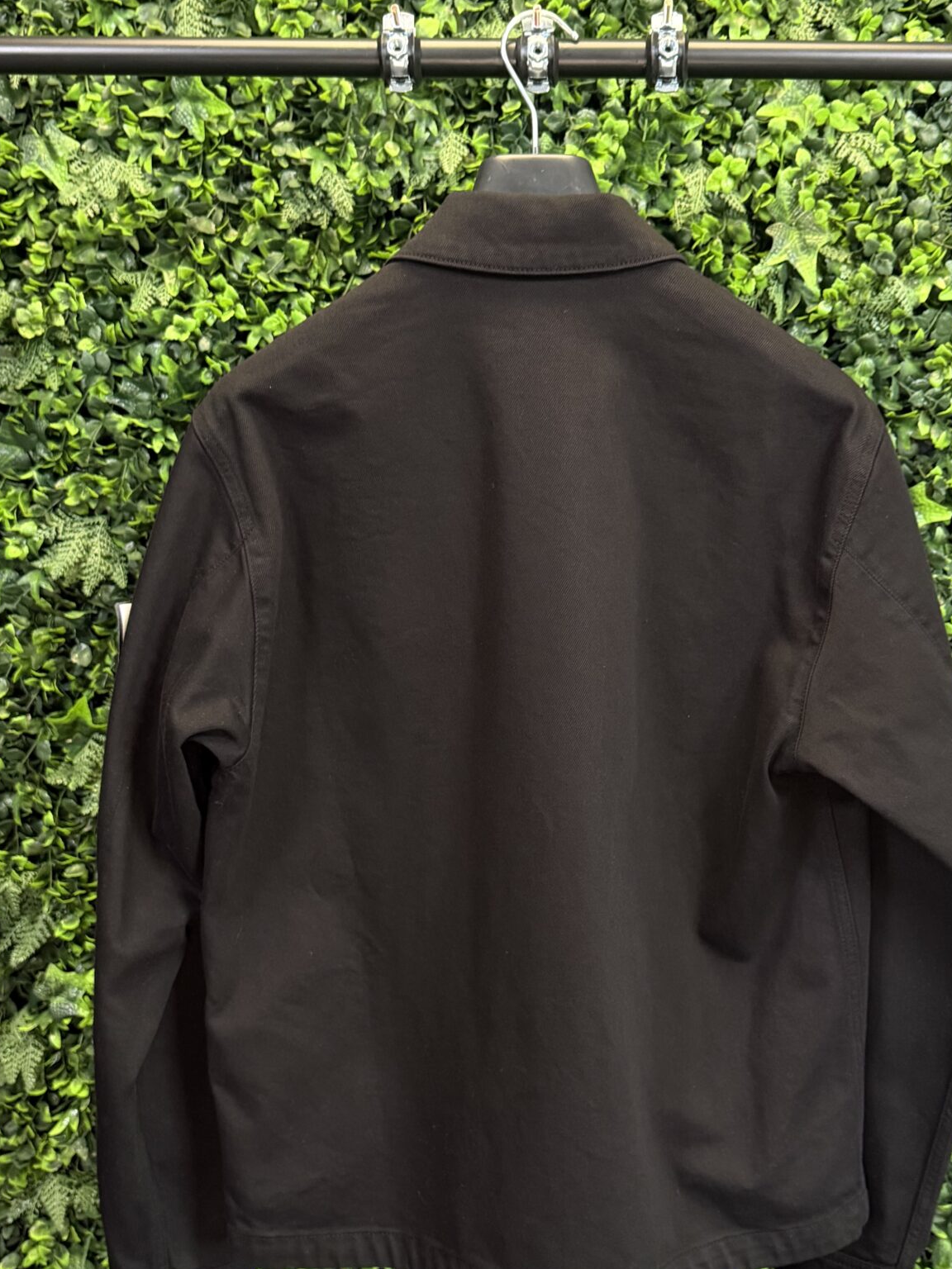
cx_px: 535
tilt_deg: -6.5
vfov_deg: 46.8
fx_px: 1467
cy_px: 673
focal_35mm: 40
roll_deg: +0.1
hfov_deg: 35.9
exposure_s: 1/60
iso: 640
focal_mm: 6.76
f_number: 1.78
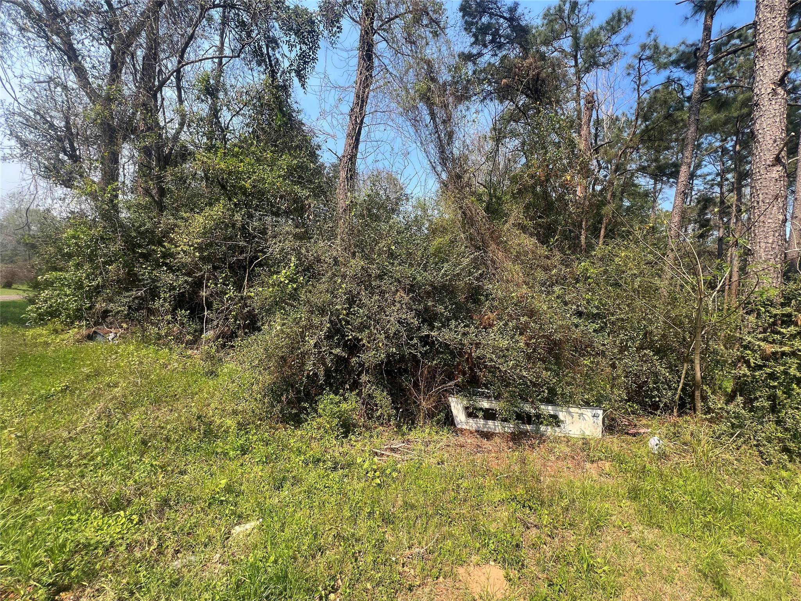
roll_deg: -1.4
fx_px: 301
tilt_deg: +0.2
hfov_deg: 106.2
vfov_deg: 89.9
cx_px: 400
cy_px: 300
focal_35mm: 13
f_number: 1.8
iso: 32
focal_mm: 1.57
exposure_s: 1/359
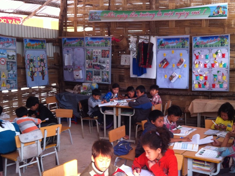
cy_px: 99
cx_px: 124
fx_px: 292
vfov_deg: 33.5
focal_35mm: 43
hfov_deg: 43.9
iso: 80
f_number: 2.8
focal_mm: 3.85
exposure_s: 1/24
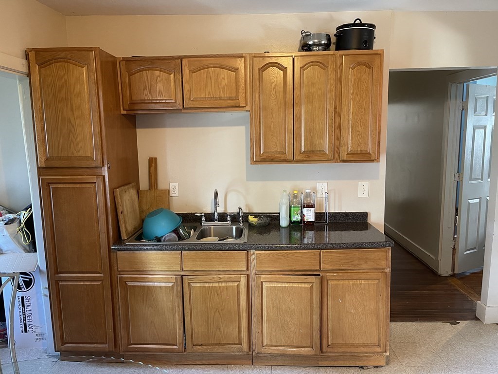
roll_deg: +2.1
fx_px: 374
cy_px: 187
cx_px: 249
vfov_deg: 53.1
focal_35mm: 26
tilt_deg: -9.4
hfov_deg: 67.3
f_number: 1.6
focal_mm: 5.1
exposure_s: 1/40
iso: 400
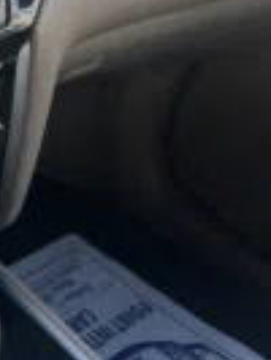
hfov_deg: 17.4
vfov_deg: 23.4
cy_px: -38
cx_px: -114
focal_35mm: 78
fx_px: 813
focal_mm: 5.7
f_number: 1.5
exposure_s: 1/407
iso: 50
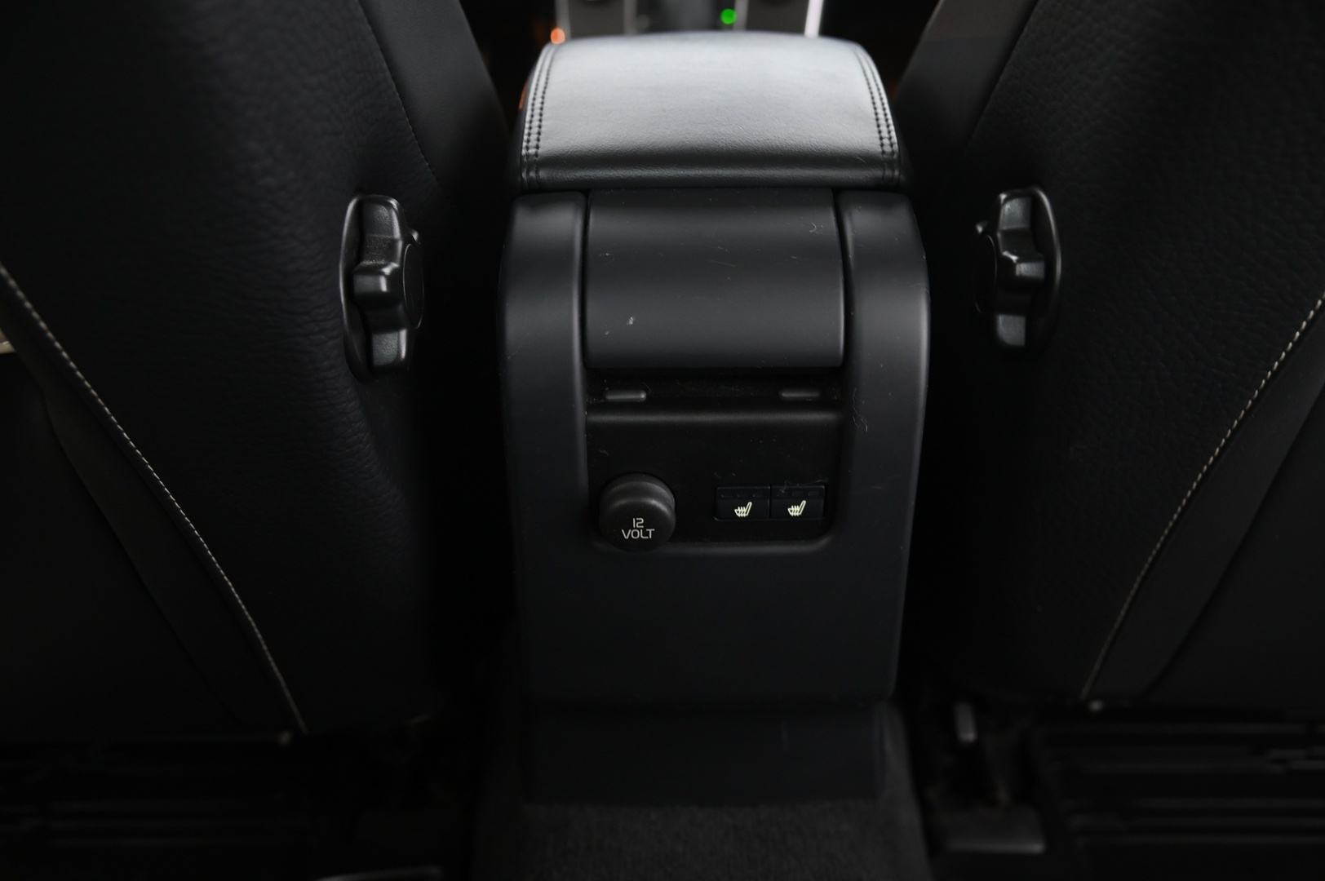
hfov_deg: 55.8
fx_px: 1250
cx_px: 662
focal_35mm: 34
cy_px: 440
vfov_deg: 38.8
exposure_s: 1/10
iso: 2000
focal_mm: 34
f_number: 4
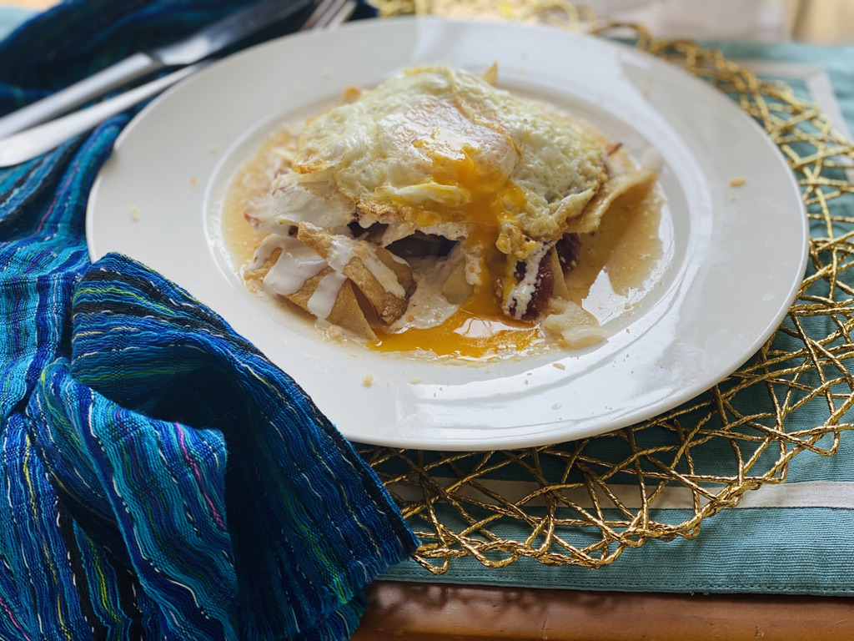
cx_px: 427
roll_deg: -2.0
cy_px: 320
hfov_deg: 36.8
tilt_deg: -42.6
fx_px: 1283
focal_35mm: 52
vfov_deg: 28.0
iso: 25
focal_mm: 6
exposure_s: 1/122
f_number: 2
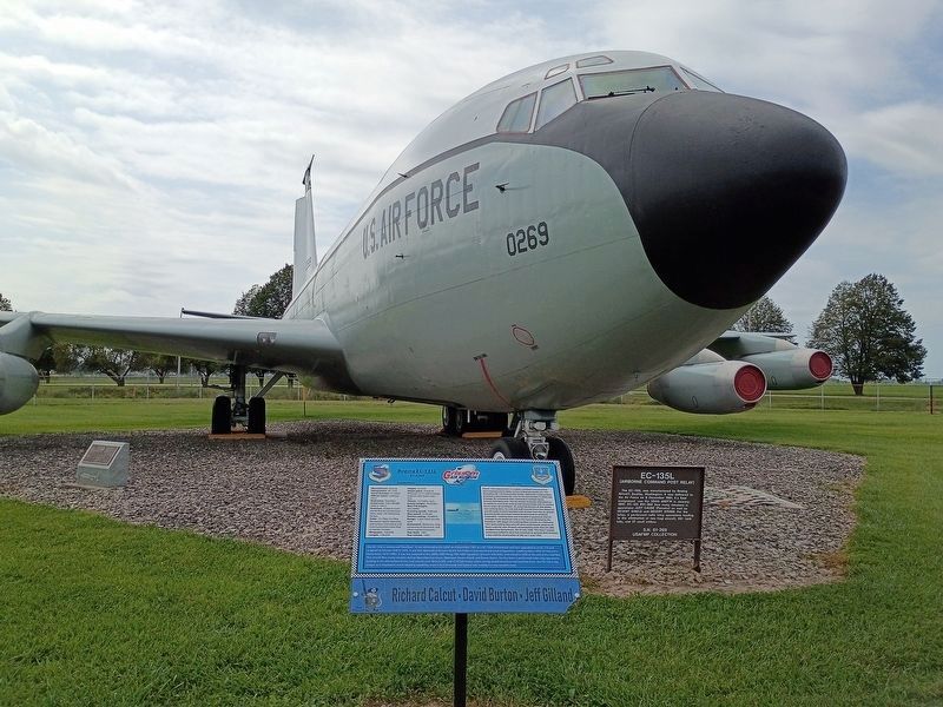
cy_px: 354
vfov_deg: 48.2
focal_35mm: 29
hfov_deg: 61.7
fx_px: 790
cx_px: 472
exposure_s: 1/2304
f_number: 1.8
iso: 107
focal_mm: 4.27
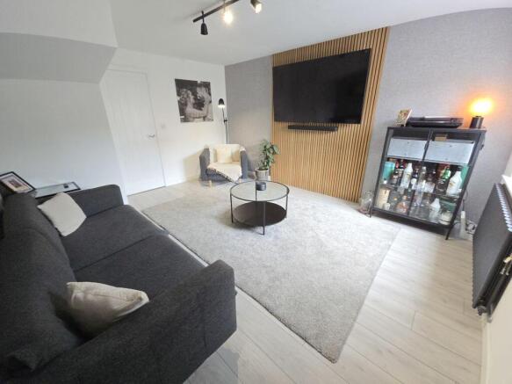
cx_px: 256
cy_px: 192
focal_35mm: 13
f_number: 2.2
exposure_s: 1/50
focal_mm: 2.2
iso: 200
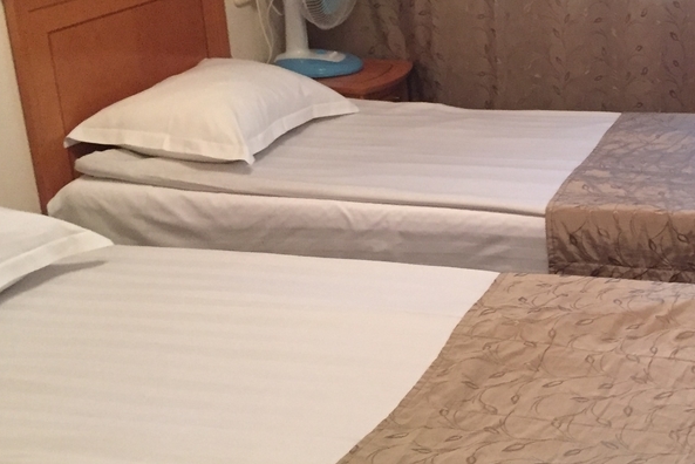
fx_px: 1178
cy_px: 202
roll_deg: -1.3
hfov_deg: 31.1
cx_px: 648
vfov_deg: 22.3
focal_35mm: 61
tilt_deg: -18.8
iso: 250
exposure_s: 1/25
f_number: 2.2
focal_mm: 4.15
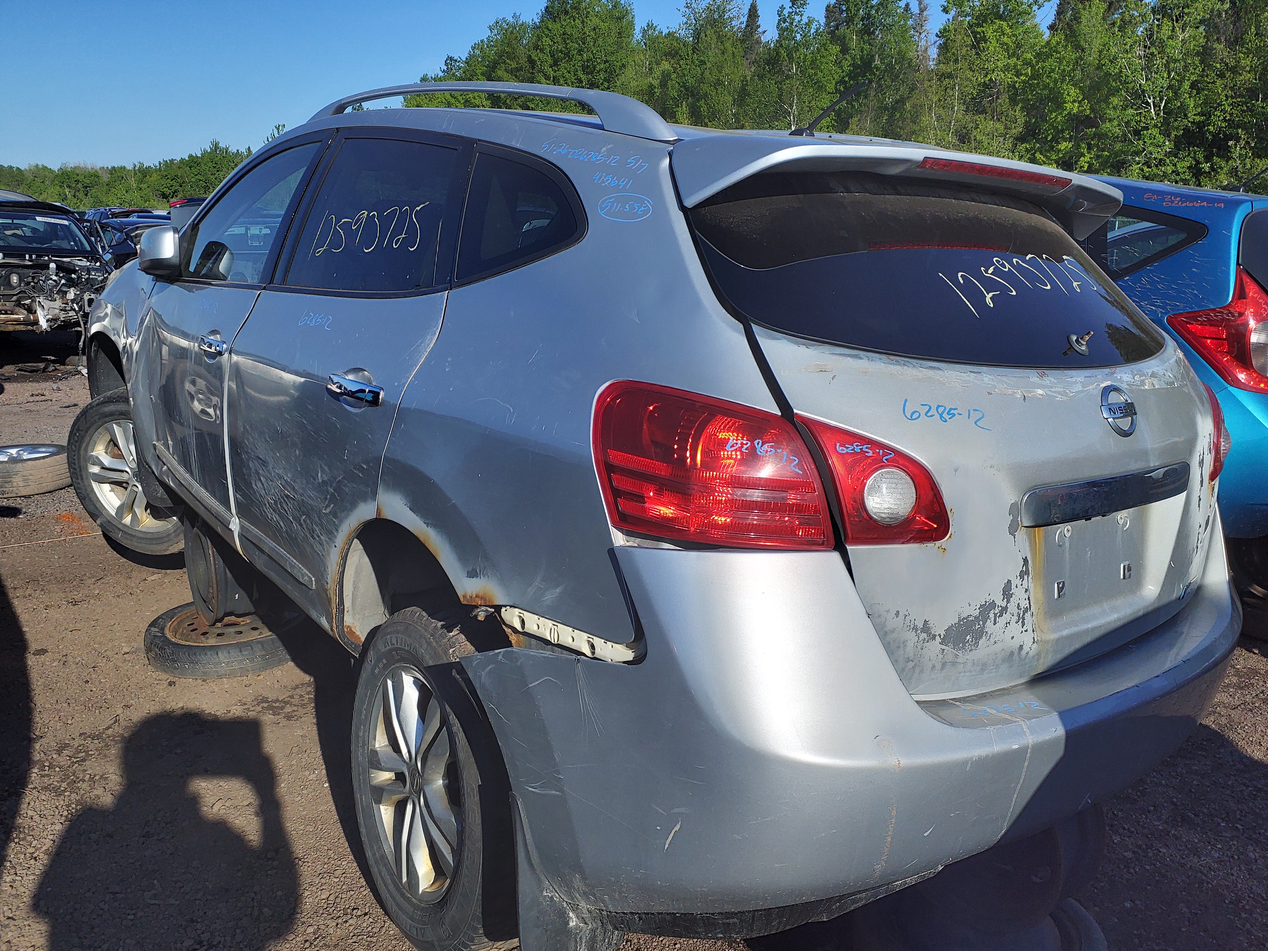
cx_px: 634
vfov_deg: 53.1
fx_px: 952
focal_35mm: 26
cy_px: 476
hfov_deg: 67.3
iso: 40
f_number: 1.9
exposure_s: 1/1165
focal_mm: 3.58
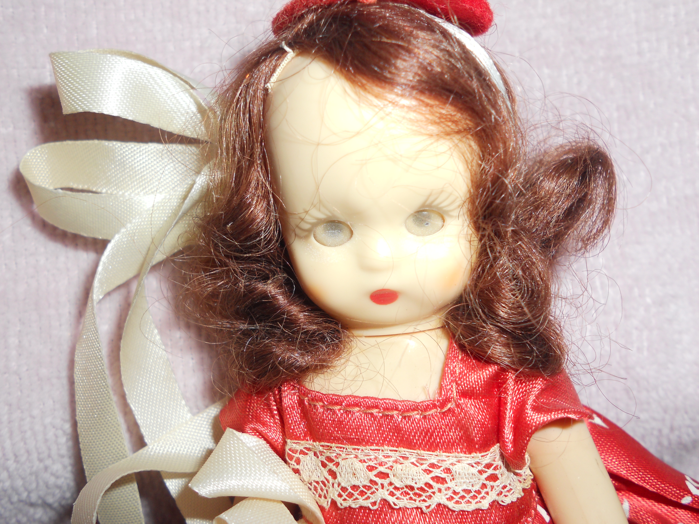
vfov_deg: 44.2
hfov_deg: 56.8
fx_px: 646
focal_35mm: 32
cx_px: 350
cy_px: 262
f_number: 8.8
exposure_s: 1/25
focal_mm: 5.8
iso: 80
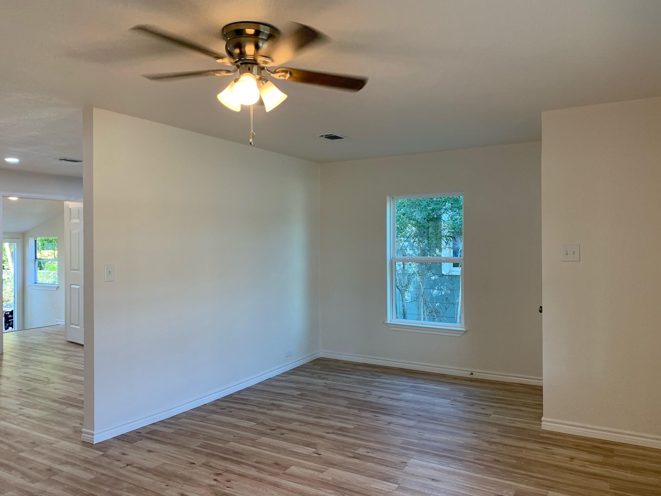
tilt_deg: +0.0
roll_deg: +0.7
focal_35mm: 26
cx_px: 330
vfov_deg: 53.1
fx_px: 496
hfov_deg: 67.3
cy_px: 248
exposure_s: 1/60
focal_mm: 4.25
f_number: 1.8
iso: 50
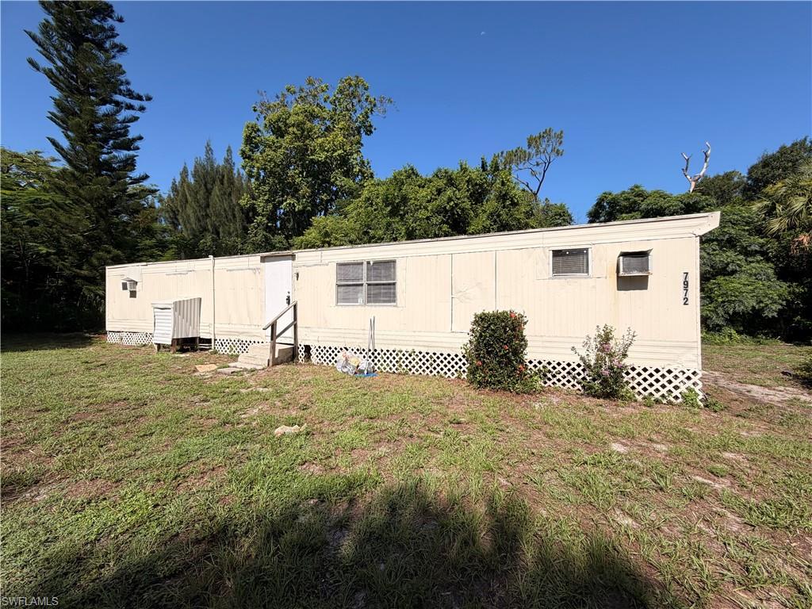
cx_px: 406
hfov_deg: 102.1
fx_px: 328
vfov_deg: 85.7
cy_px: 304
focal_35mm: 14
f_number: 2.2
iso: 20
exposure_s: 1/1189
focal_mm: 2.22
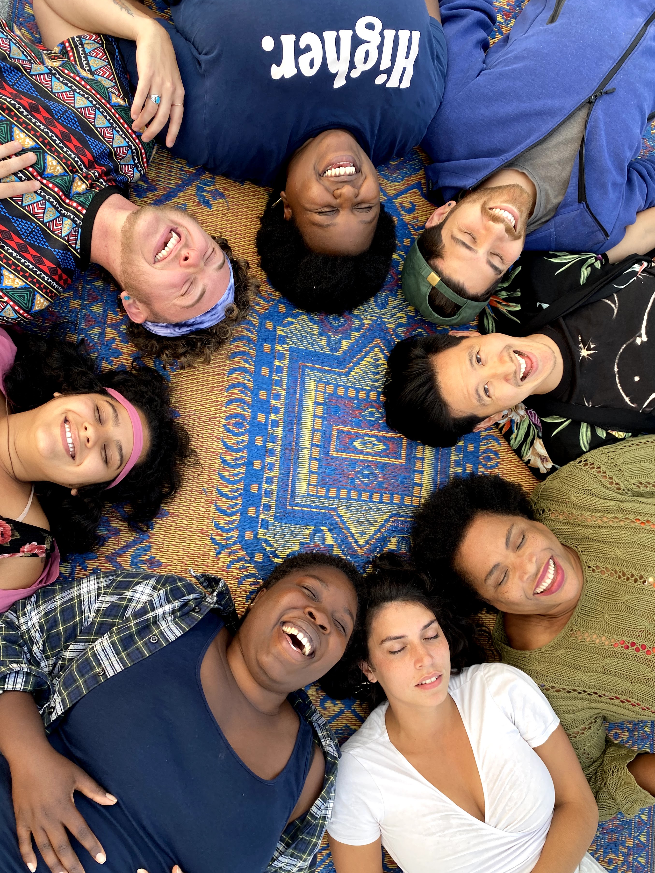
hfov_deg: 48.2
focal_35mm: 29
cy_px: 468
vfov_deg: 61.6
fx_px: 732
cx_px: 307
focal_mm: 4.25
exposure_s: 1/177
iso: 32
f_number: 1.8
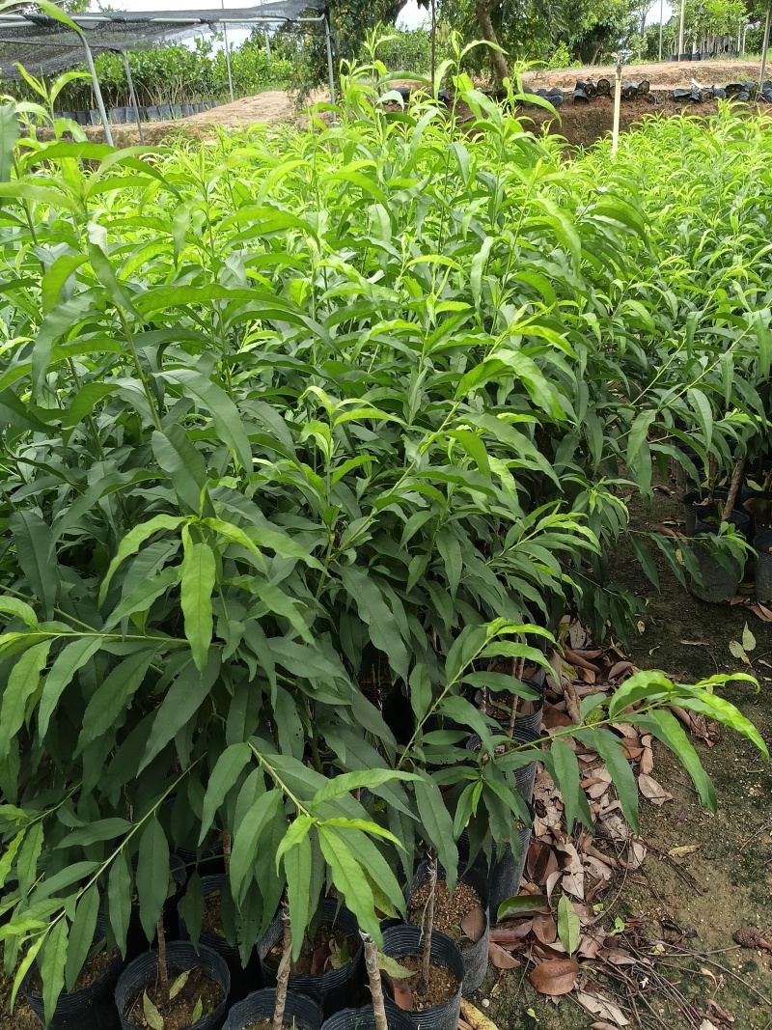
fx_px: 892
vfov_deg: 60.0
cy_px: 515
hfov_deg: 46.8
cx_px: 386
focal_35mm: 30
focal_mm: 3.61
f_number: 1.8
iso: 50
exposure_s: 1/170
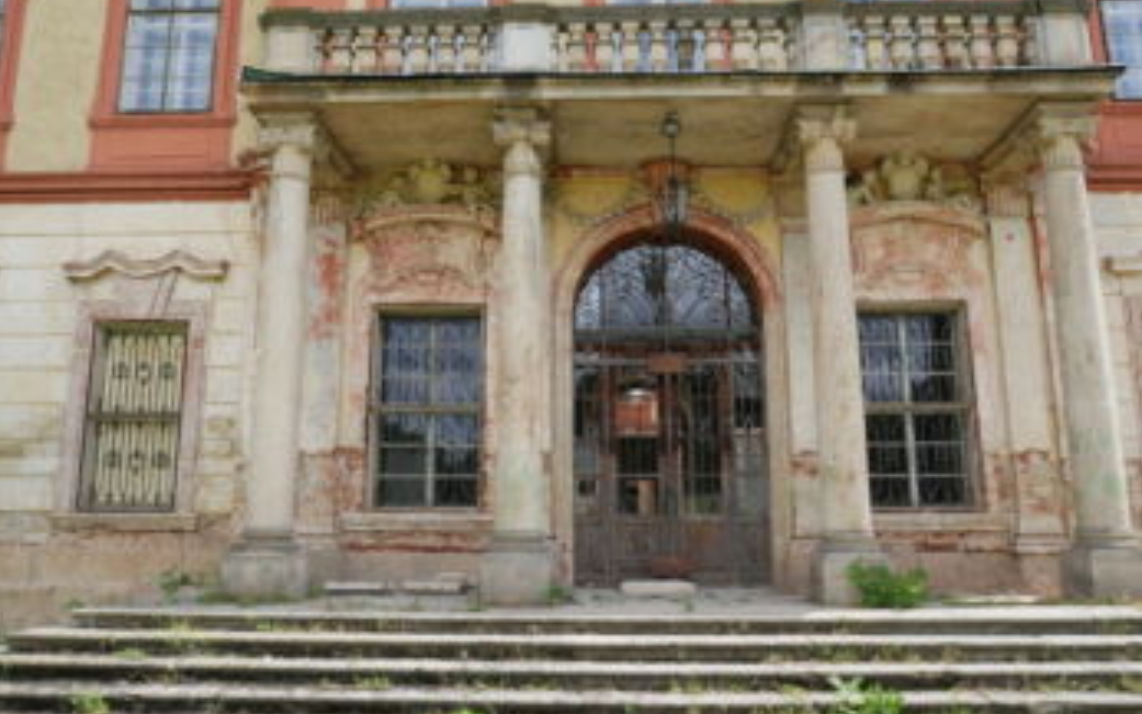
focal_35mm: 30
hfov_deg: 62.9
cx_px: 569
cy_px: 334
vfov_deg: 41.8
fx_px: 934
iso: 200
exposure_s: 1/500
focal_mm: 14
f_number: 4.5
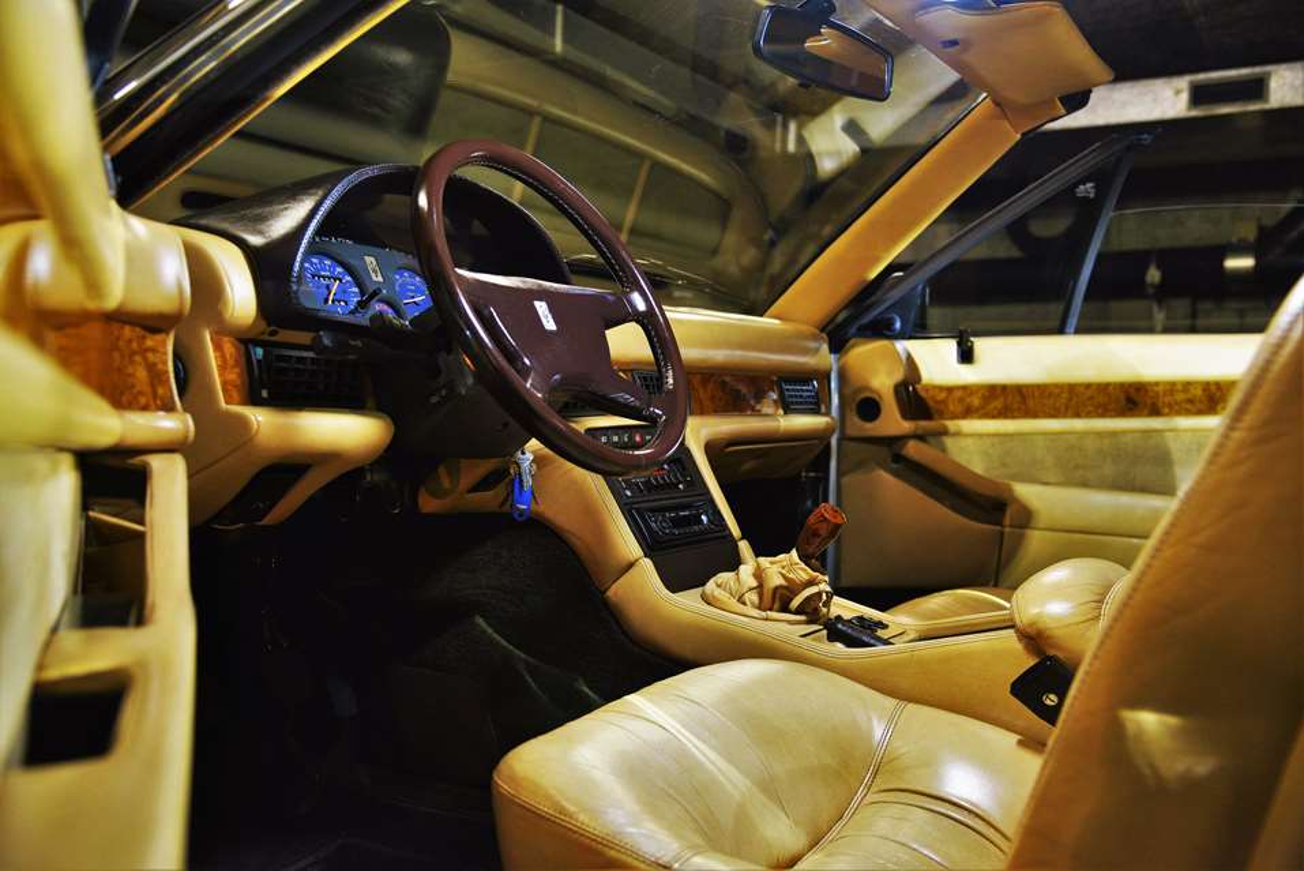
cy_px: 436
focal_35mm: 35
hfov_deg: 54.4
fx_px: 1268
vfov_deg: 37.9
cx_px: 652
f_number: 4.5
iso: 800
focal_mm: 35
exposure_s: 1/50
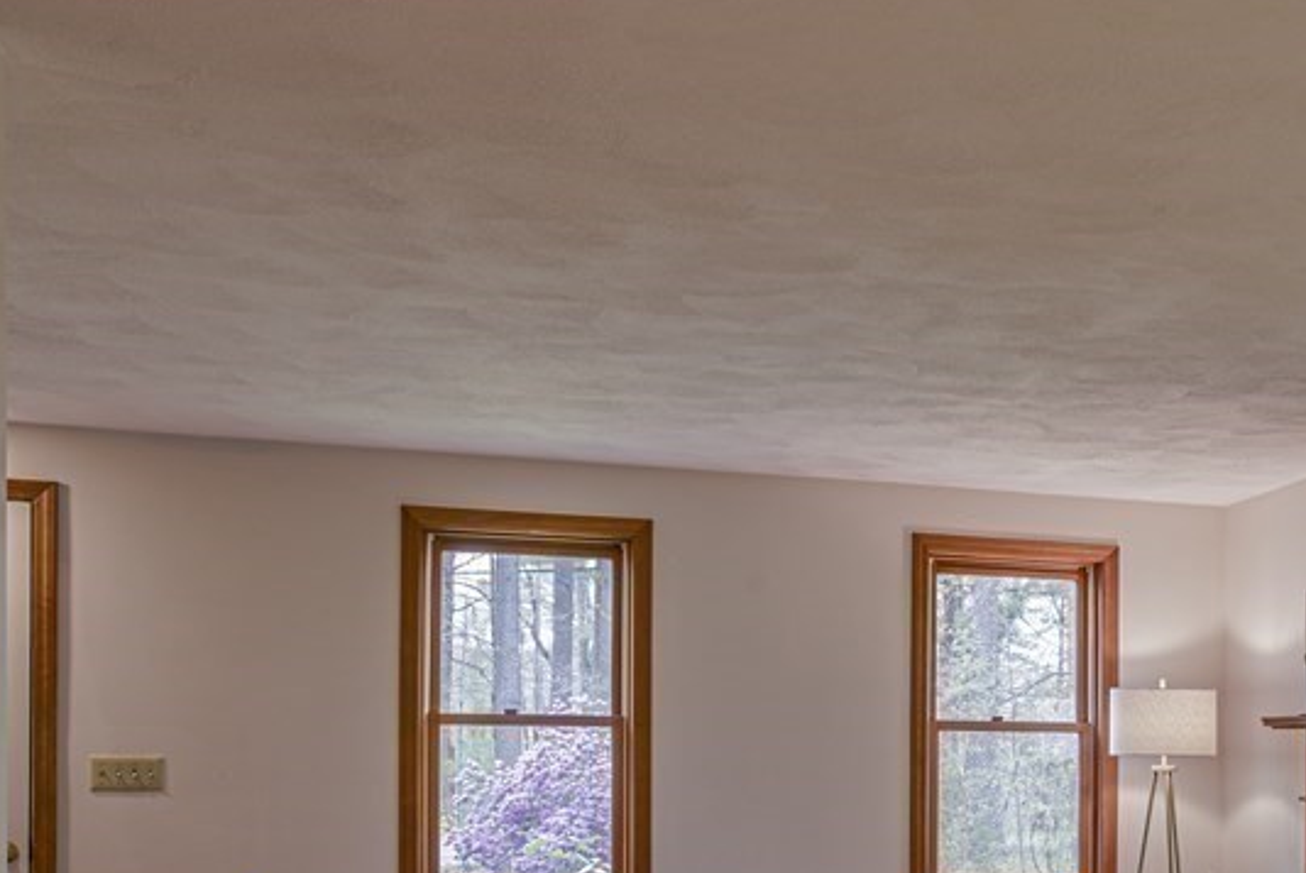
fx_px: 1670
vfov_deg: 28.1
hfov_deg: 39.2
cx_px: 1211
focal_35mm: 46
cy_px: 800
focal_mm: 24
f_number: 8
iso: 100
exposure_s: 1/1.67
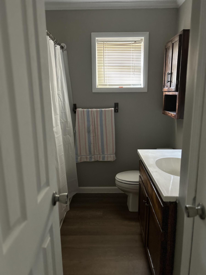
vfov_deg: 67.3
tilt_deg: -12.1
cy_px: 138
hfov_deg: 53.1
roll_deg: +0.4
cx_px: 103
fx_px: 206
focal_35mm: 26
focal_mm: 5.7
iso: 640
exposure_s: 1/37
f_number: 1.5
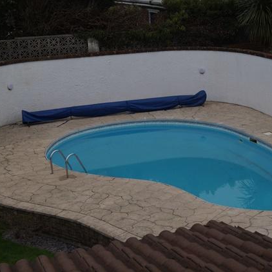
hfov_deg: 29.3
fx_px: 516
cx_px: 188
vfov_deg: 29.6
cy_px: 137
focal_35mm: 58
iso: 100
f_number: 6.3
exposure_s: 1/160
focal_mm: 30
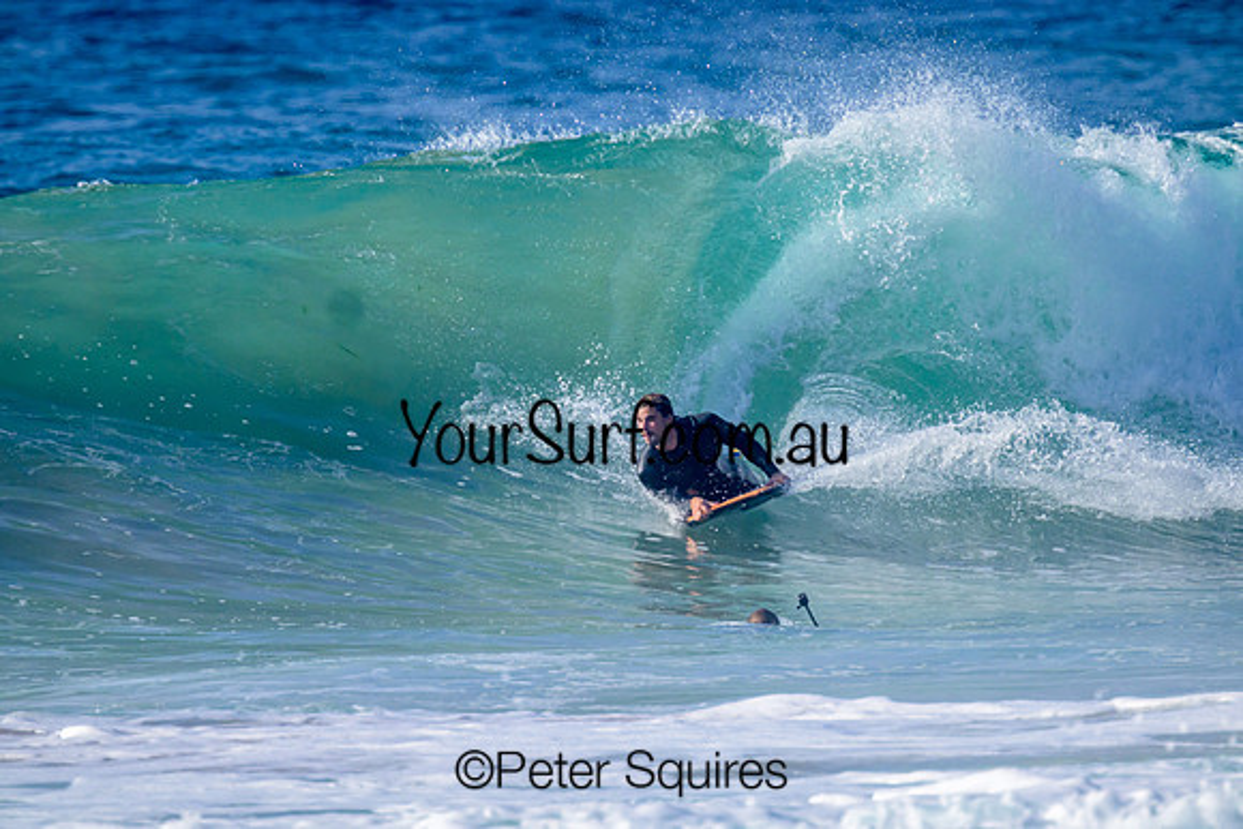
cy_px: 414
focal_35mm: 800
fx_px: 27627
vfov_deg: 1.7
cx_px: 622
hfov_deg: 2.6
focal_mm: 800
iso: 1000
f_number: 11
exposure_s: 1/2000
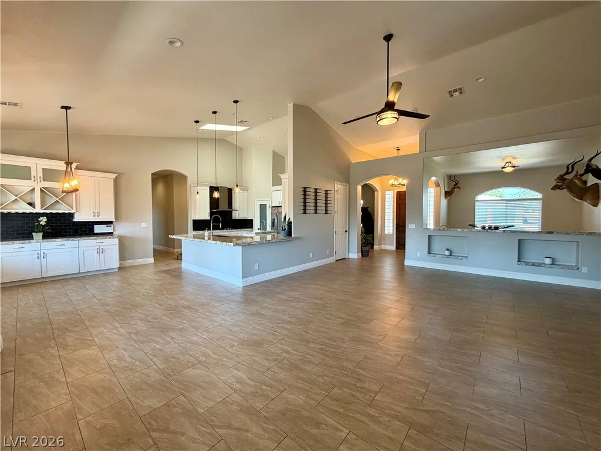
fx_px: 243
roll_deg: -0.3
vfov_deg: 85.7
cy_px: 226
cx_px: 300
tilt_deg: -3.0
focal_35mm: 14
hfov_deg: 102.1
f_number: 2.2
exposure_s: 1/120
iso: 160
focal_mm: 2.22
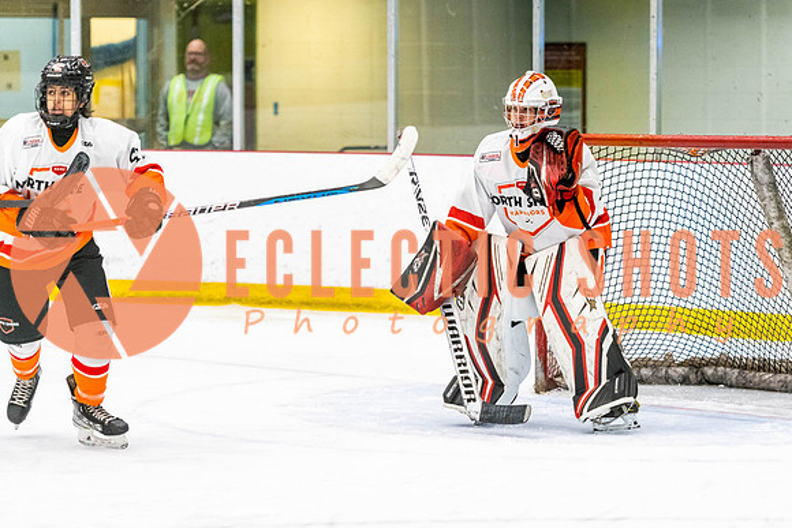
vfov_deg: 8.0
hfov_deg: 11.9
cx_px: 542
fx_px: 3787
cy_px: 226
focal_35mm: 172
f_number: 2.8
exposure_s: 1/640
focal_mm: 125
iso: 2500
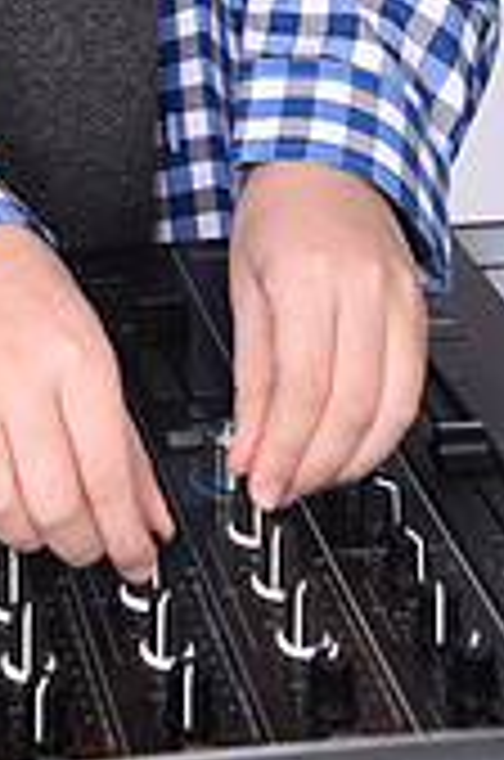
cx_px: -52
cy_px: -432
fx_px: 2467
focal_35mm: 117
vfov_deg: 15.9
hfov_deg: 11.5
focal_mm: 34
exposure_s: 1/200
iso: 200
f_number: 8
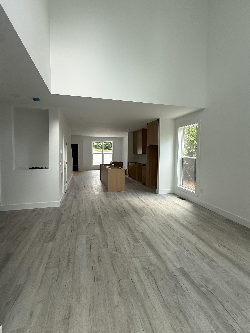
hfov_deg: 81.7
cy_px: 160
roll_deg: -1.9
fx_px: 144
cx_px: 120
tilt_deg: -1.6
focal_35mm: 15
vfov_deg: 98.1
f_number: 2.2
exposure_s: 1/99
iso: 64
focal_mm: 2.22
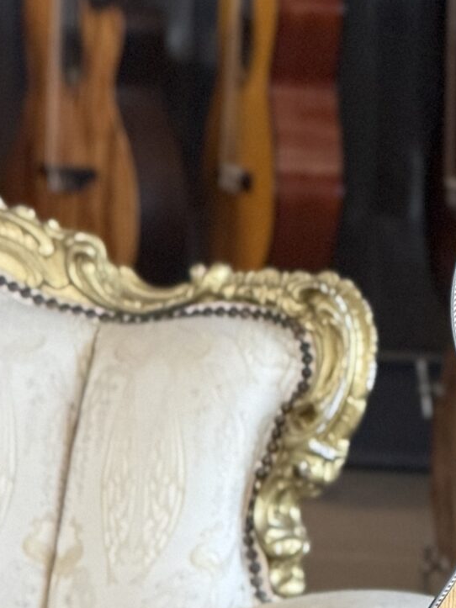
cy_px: 182
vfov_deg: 5.6
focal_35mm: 354
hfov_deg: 4.2
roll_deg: -1.3
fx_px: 6220
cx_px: 734
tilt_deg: -6.7
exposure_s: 1/121
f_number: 2.8
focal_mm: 16.89
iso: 200
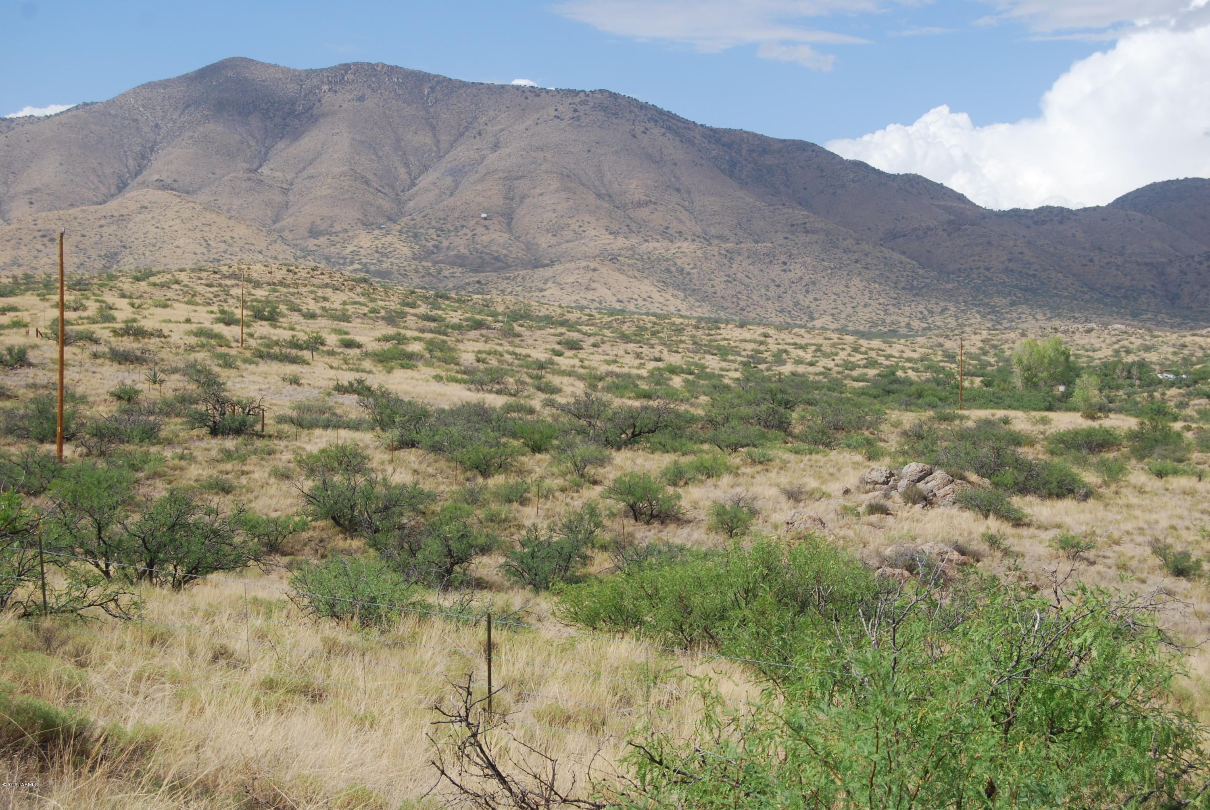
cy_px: 405
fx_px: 2019
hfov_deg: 33.4
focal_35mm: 60
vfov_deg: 22.7
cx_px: 605
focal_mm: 40
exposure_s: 1/250
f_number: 8
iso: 100
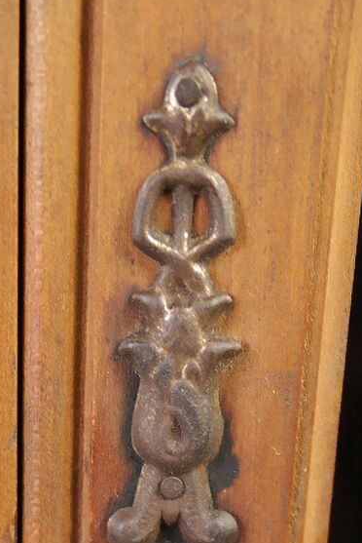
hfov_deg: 14.6
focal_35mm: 93
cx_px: 70
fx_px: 1401
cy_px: 690
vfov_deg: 20.2
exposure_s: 1/30
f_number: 6.3
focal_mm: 20
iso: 800
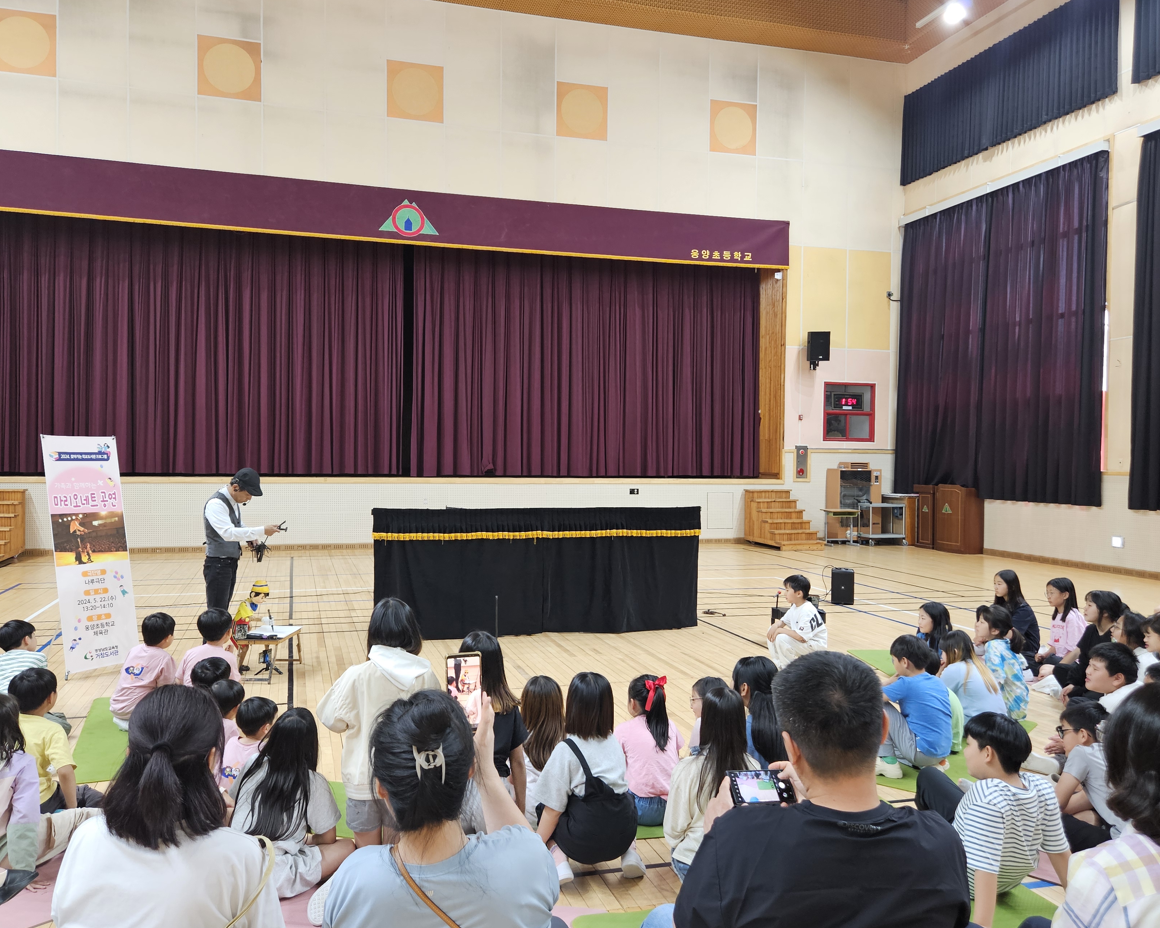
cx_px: 592
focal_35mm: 28
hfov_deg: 62.2
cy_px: 440
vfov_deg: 51.5
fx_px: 961
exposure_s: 1/120
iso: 320
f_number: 1.8
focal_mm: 5.4
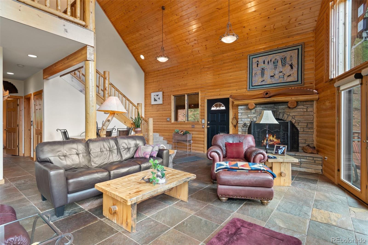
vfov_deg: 70.3
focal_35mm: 17
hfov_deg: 93.3
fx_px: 174
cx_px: 184
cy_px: 122
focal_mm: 17
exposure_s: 1/8
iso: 400
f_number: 8
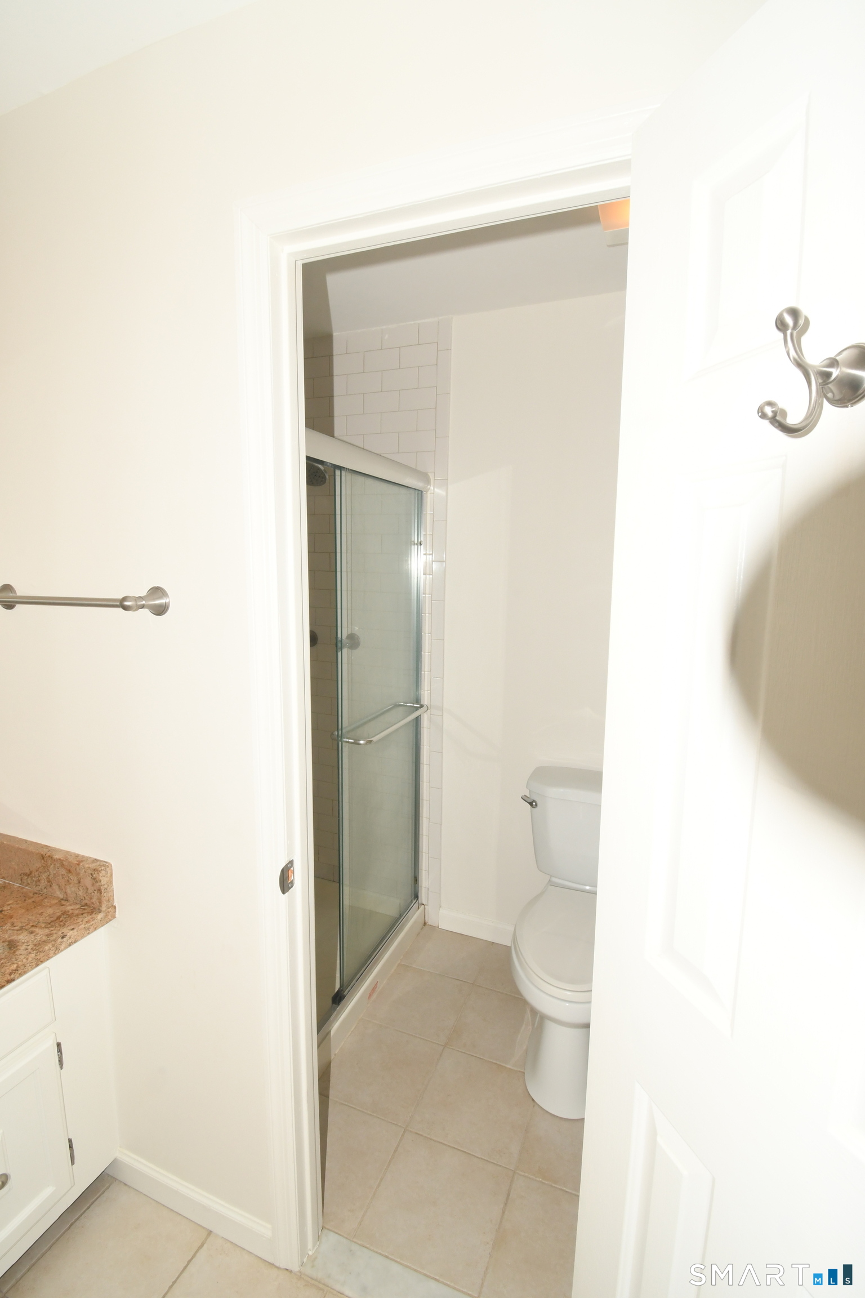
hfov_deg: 77.3
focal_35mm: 15
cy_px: 649
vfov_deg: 100.4
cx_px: 432
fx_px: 541
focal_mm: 10
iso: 640
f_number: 18
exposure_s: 1/250
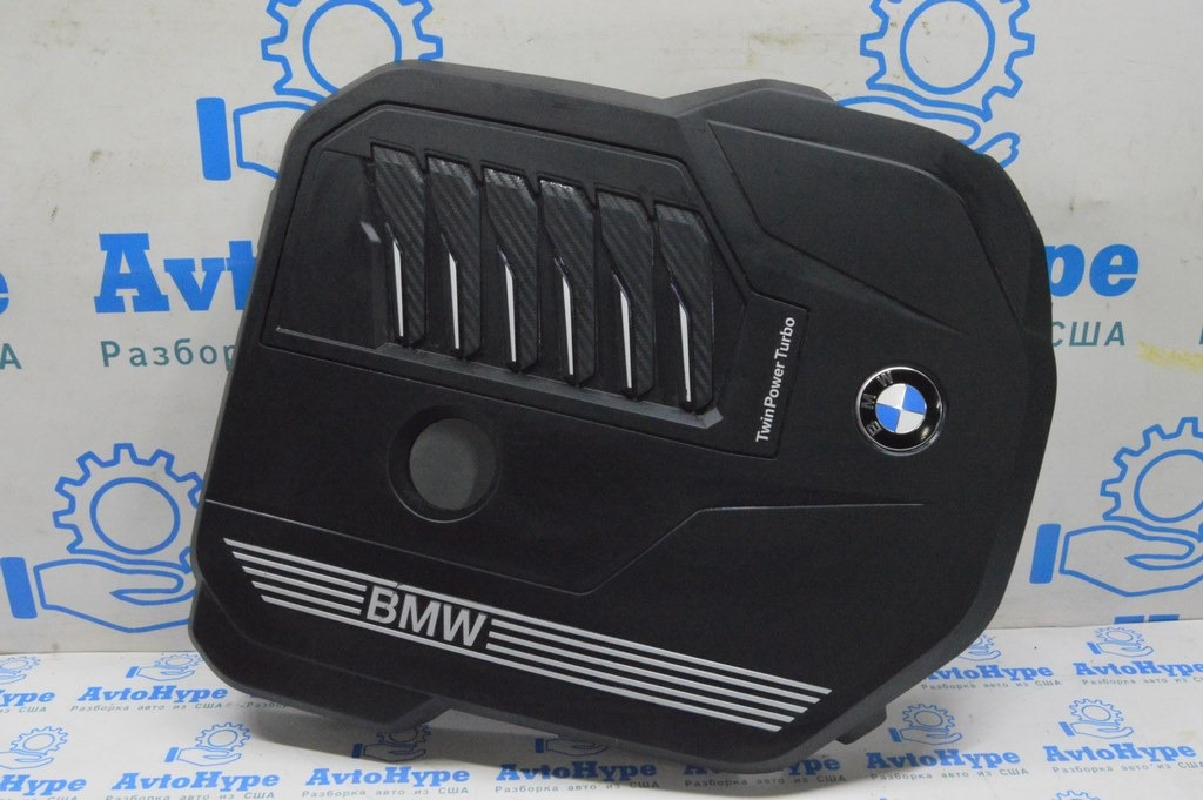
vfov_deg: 38.3
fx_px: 1152
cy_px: 400
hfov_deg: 55.1
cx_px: 602
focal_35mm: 34
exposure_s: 1/20
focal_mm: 23
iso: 6400
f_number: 20
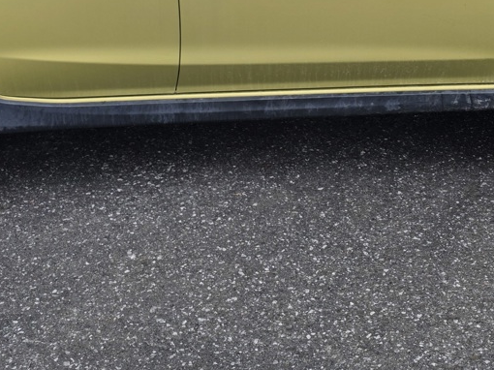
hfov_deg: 29.8
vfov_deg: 22.0
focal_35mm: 65
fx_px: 927
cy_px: 30
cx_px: 219
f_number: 1.7
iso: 50
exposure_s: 1/359
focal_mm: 6.3
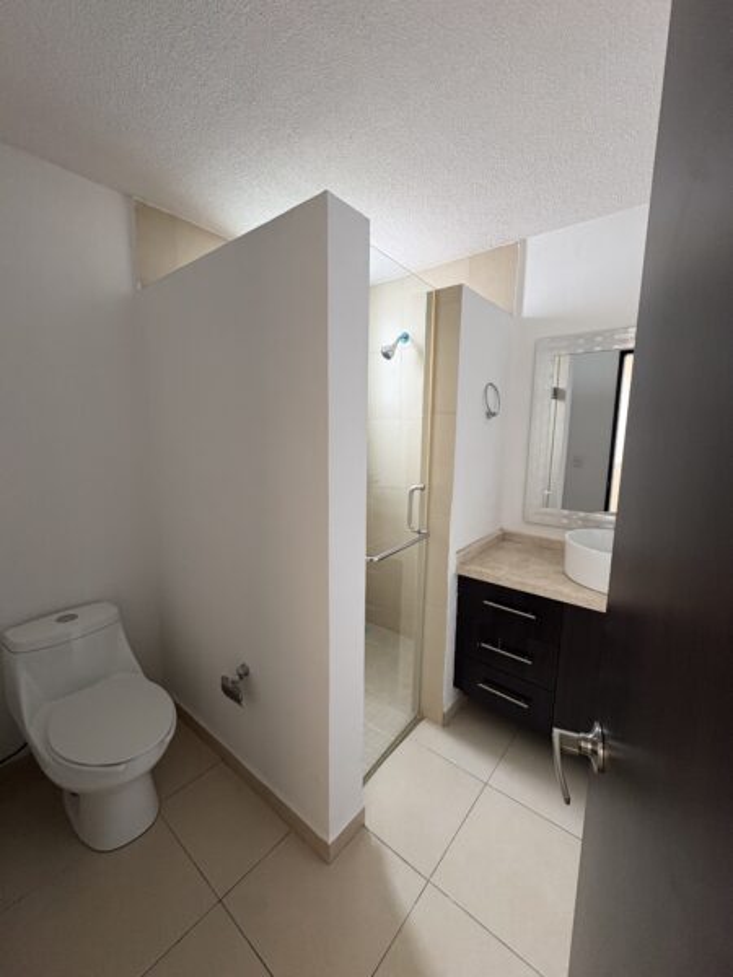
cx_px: 366
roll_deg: -1.5
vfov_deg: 102.1
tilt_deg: -7.6
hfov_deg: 85.7
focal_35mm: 14
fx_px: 395
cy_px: 488
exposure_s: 1/60
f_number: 2.2
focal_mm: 2.22
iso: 250
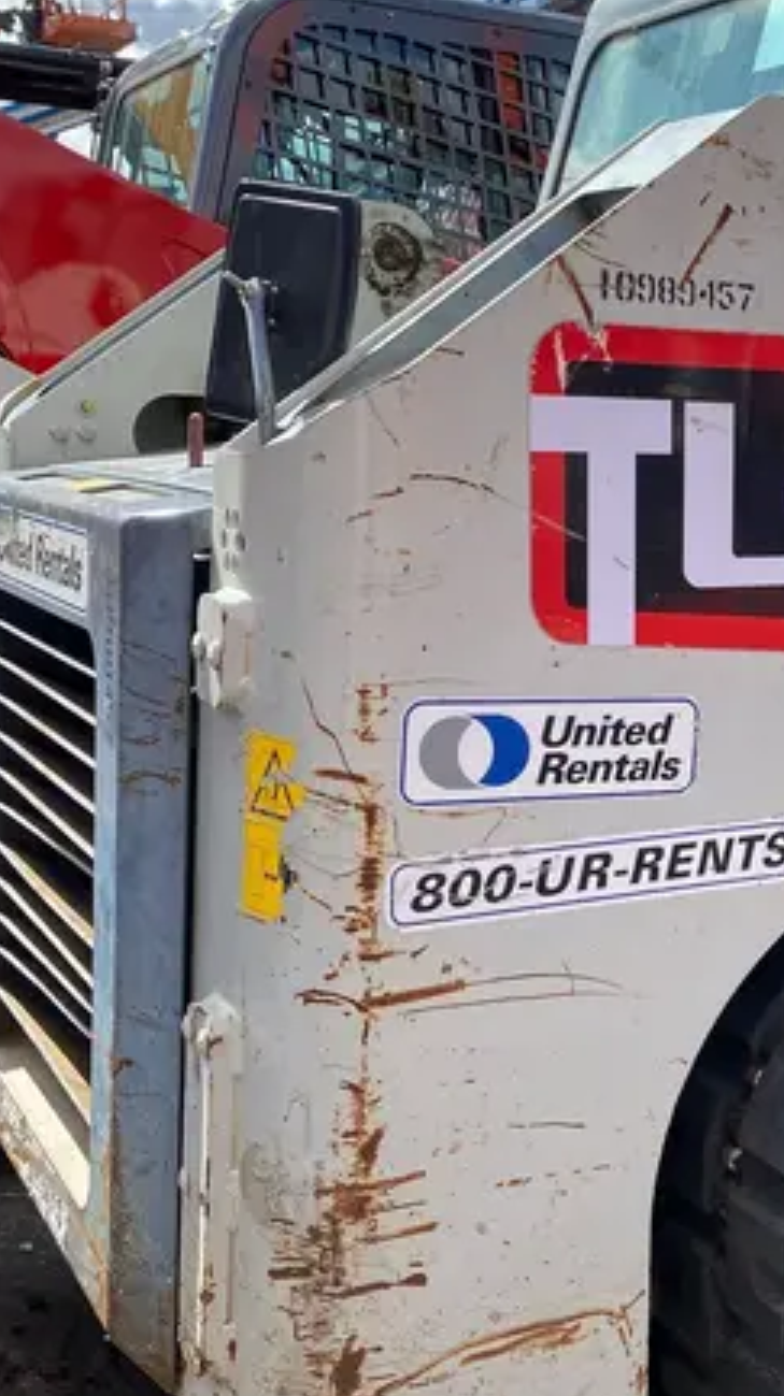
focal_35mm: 48
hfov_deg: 23.3
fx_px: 1777
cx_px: 868
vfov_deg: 42.9
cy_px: 692
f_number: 1.8
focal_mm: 4.25
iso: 32
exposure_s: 1/1504
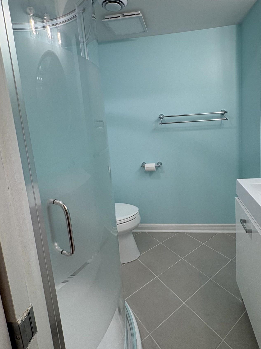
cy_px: 147
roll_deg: +2.5
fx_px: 191
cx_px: 152
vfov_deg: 84.0
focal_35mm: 19
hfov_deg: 68.2
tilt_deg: -7.8
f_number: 2.2
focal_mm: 2.22
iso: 160
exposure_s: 1/120
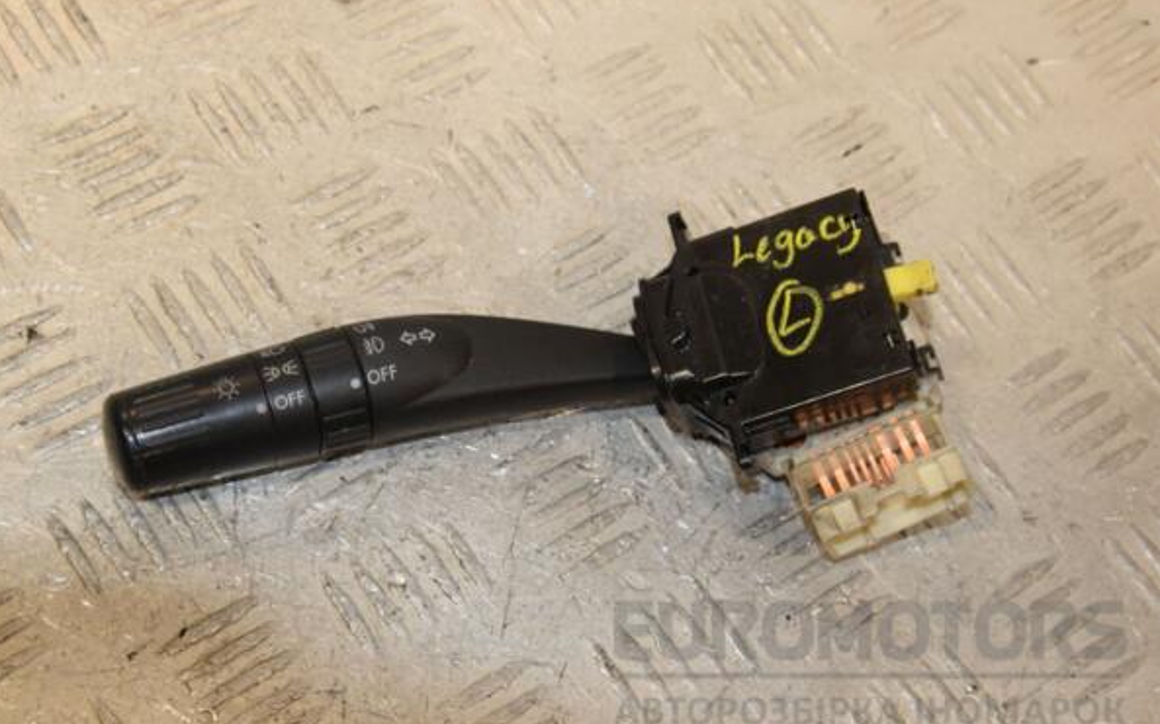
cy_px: 370
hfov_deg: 31.5
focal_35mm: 65
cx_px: 577
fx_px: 2054
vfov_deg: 20.0
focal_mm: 42
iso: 1600
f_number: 9
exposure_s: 1/200
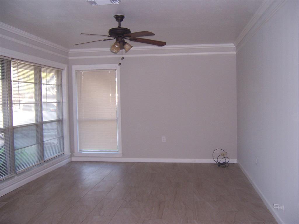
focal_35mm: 33
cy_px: 112
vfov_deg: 42.9
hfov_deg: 55.4
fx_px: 285
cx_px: 150
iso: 140
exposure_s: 1/60
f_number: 2.8
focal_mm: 5.5
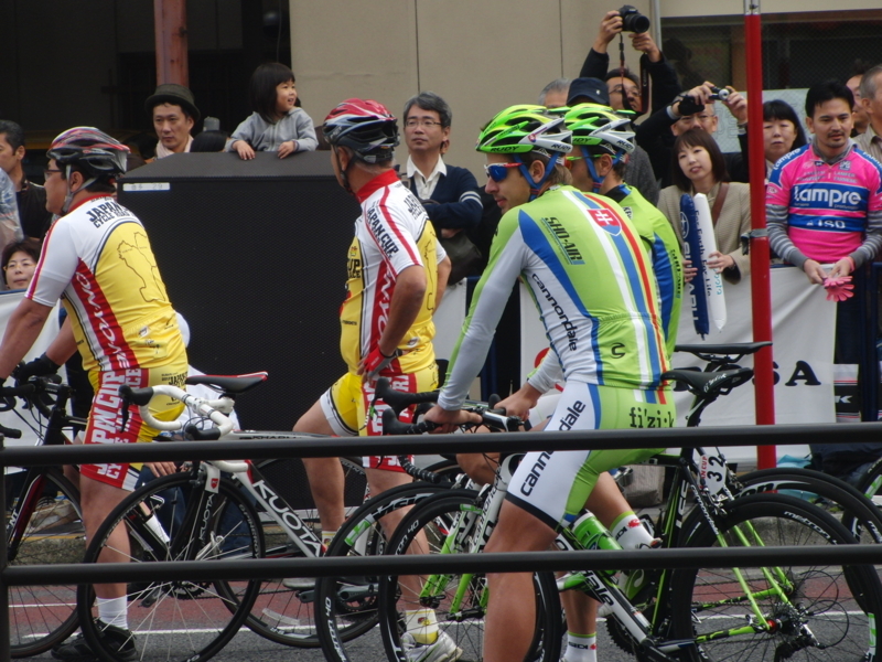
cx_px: 441
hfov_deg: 9.9
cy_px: 331
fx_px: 5096
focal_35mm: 200
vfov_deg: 7.4
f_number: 5.2
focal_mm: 35.7
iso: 100
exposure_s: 1/100
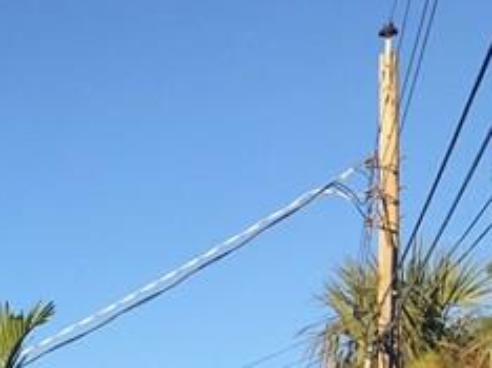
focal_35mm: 127
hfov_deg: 13.4
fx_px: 1803
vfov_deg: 10.6
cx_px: -481
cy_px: 755
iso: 25
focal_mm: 4.15
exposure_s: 1/557
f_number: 2.2
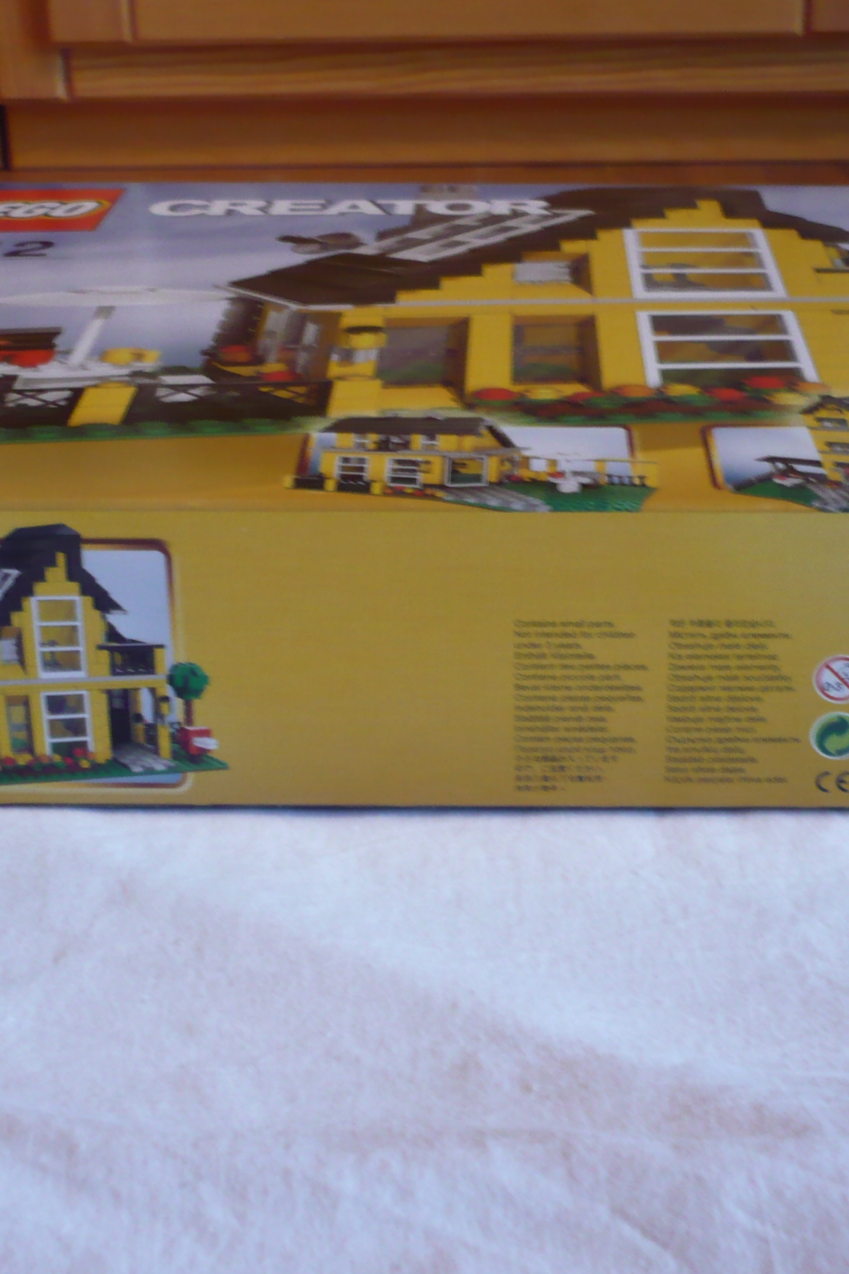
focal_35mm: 56
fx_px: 1982
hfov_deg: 24.1
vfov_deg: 35.6
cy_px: 605
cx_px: 520
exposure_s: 1/13
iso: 200
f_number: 2.8
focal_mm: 5.8
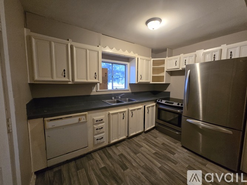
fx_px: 93
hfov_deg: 106.2
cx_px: 124
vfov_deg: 89.9
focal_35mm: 13
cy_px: 92
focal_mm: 2.2
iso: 1000
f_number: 2.2
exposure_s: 1/60
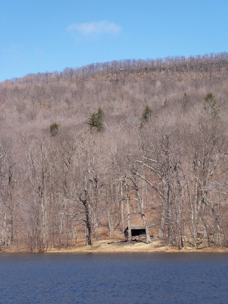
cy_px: 152
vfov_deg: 23.8
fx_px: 720
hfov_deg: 18.0
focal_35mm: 82
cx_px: 114
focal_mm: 13.7
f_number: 3.2
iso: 80
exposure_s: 1/800
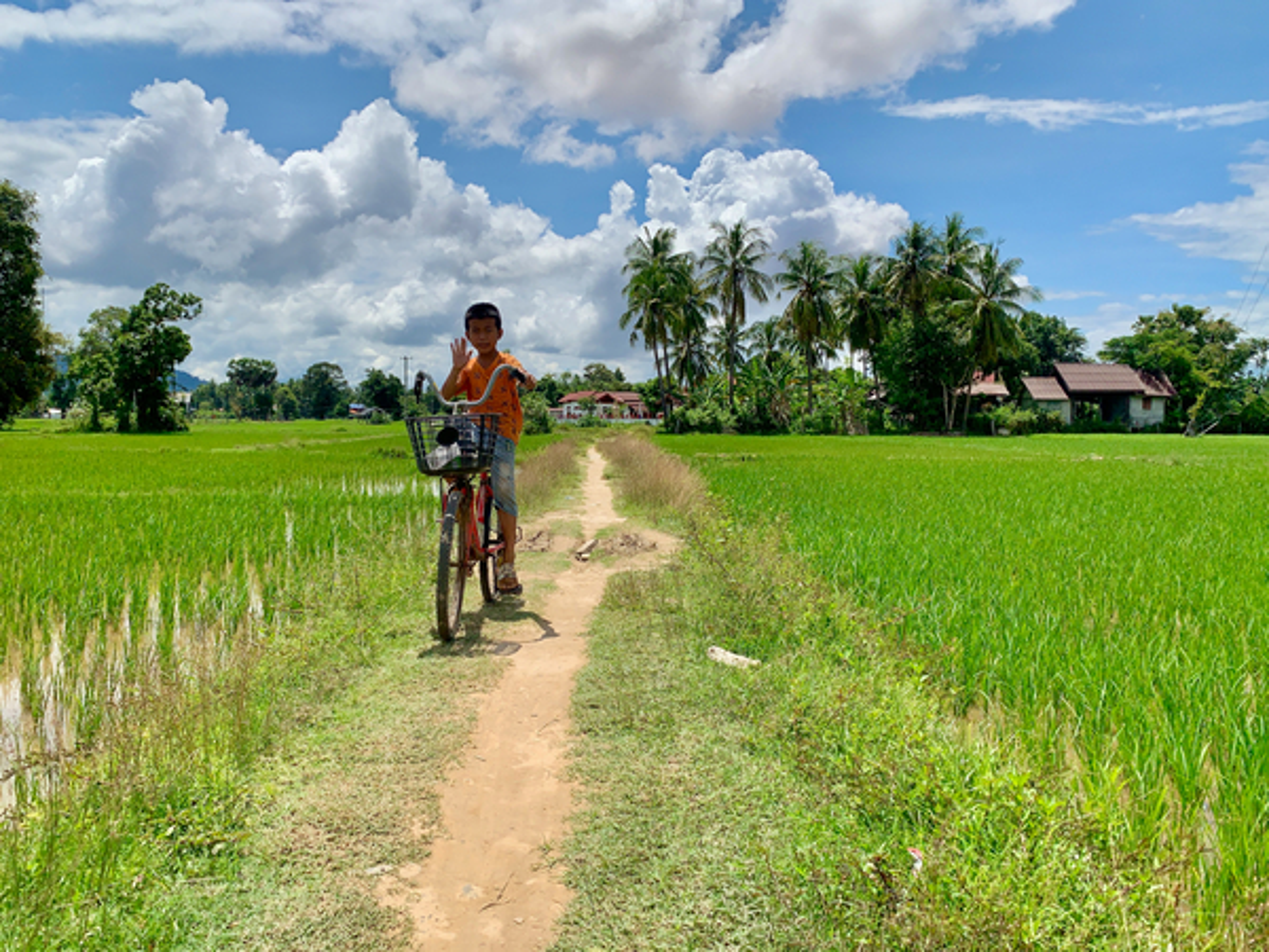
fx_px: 953
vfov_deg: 53.1
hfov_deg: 67.3
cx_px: 634
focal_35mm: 26
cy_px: 476
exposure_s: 1/4098
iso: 25
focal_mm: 4.25
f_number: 1.8
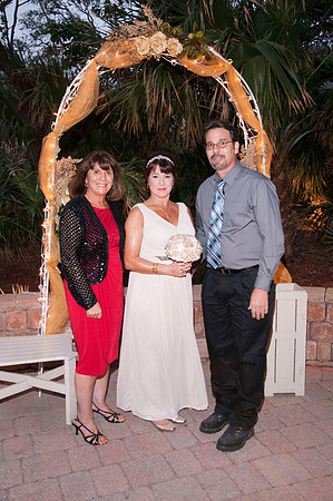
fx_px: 521
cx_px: 166
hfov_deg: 35.4
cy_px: 250
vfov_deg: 51.3
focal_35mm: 38
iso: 400
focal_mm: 25
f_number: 5.6
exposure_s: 1/30
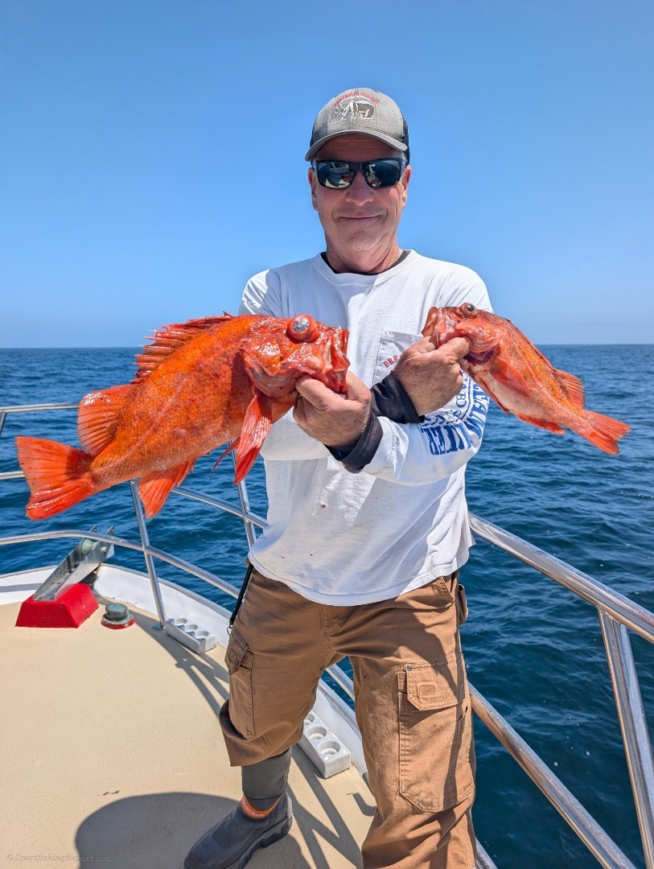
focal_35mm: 24
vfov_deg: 71.5
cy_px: 434
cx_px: 327
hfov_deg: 56.9
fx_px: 603
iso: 22
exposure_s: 1/2062
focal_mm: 6.9
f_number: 1.68
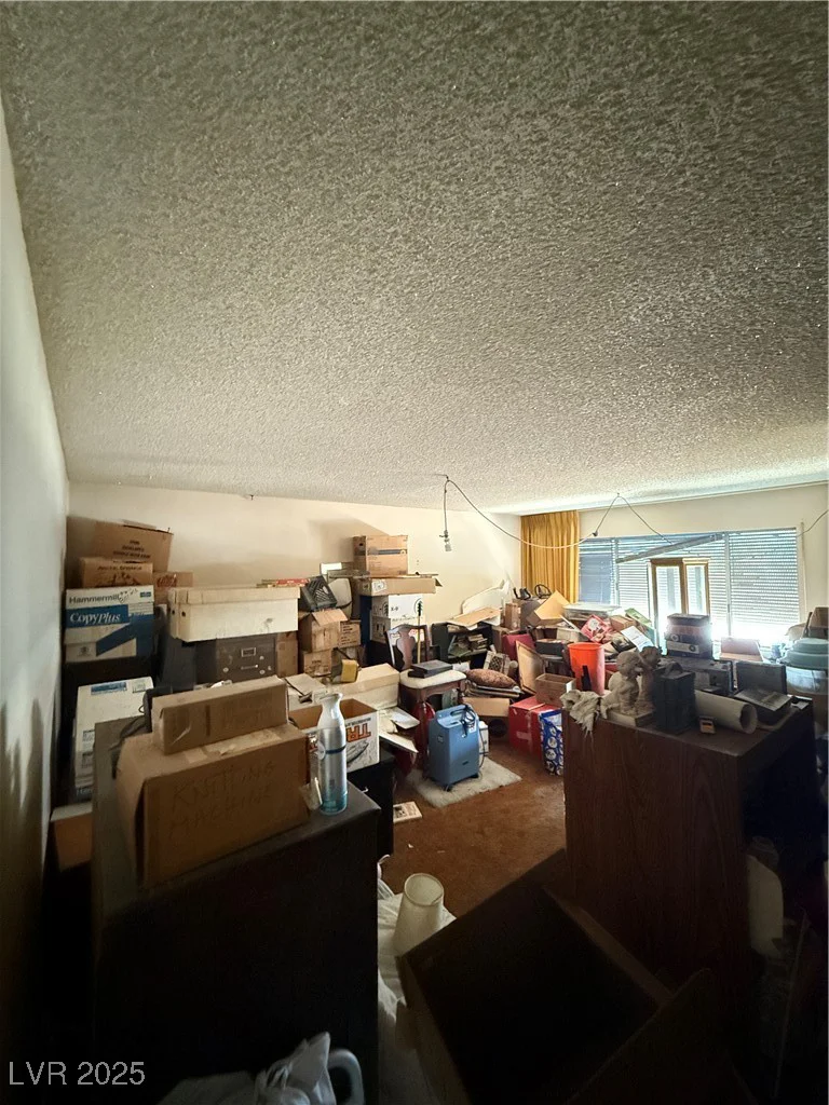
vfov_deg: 102.1
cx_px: 414
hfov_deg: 85.7
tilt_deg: +2.5
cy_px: 552
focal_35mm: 14
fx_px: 447
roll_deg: -0.2
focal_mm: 2.22
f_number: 2.2
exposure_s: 1/40
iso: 1600
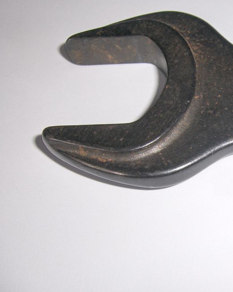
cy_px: 154
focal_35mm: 53
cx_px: 225
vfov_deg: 35.4
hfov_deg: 27.2
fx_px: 457
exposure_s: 1/60
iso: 100
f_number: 5.5
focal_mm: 7.5
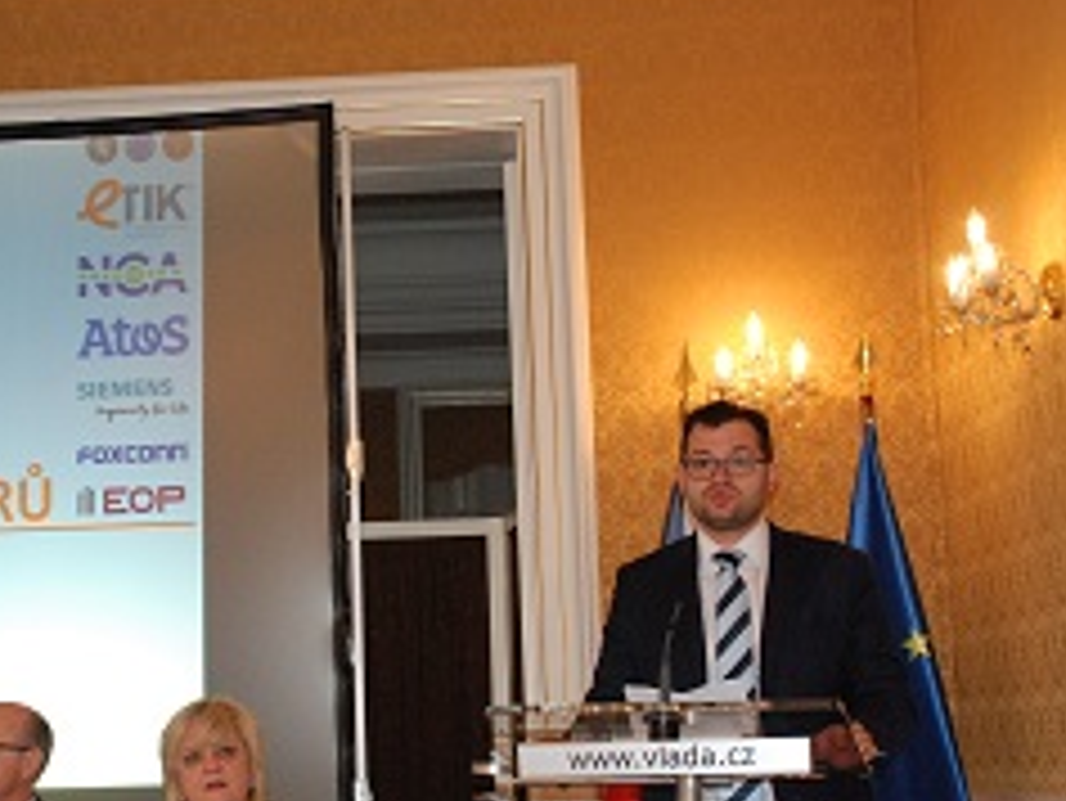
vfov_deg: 23.9
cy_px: 526
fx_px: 1879
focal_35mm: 61
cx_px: 405
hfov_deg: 31.5
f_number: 5.6
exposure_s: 1/100
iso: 1600
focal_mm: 26
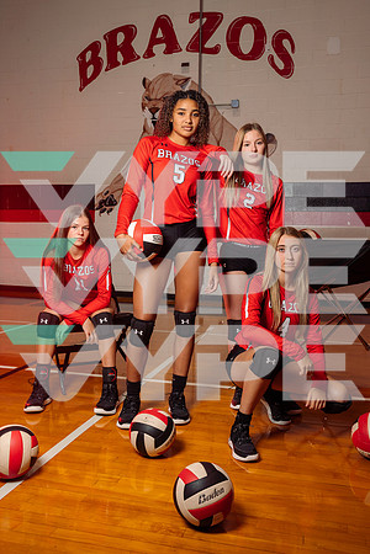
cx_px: 185
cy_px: 277
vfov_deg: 55.8
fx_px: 524
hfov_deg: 38.9
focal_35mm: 34
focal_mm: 34
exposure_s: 1/200
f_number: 7.1
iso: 250
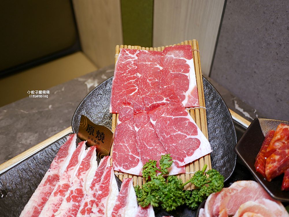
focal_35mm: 28
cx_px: 144
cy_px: 108
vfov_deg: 49.8
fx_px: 234
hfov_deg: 63.4
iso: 250
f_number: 2.5
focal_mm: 14
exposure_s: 1/60
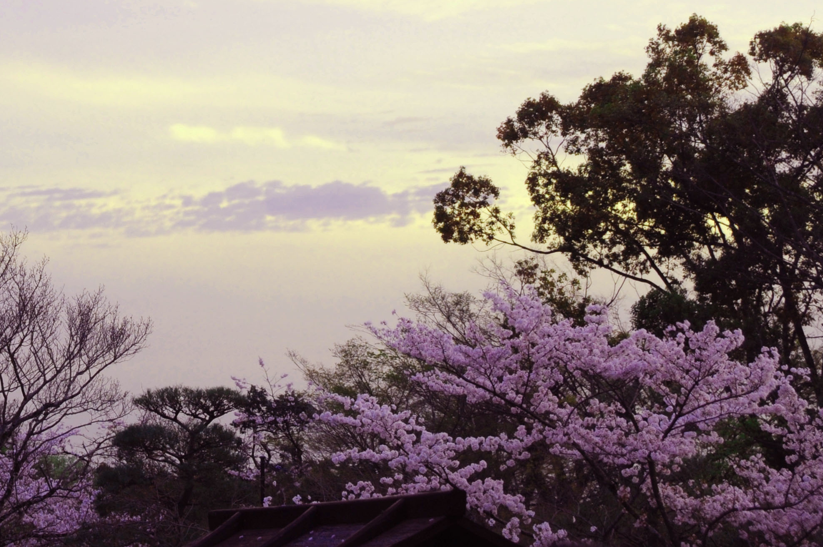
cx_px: 10
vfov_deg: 11.8
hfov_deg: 17.5
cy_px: -15
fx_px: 2605
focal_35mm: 114
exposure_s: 1/13
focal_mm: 35
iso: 320
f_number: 8
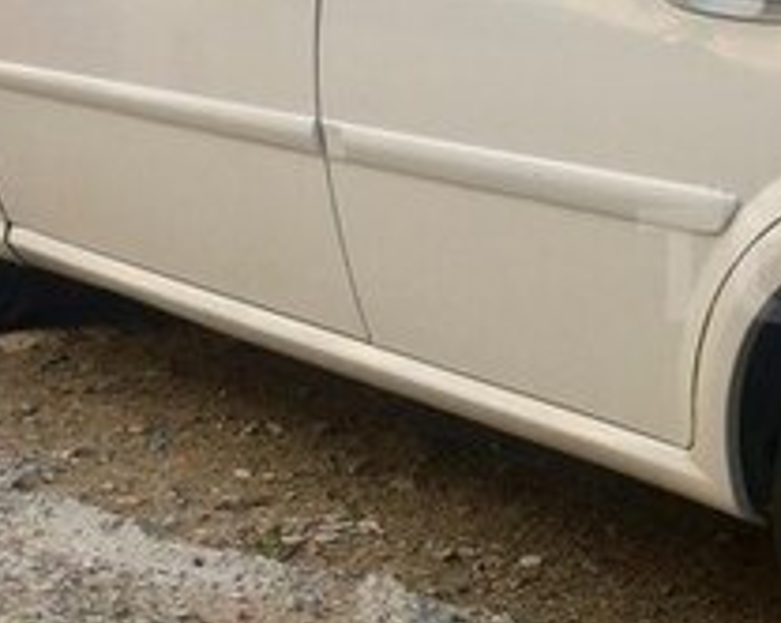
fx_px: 2078
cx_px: 1021
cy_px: 265
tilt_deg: -15.9
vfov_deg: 17.0
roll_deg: +0.3
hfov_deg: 19.6
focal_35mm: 90
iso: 32
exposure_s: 1/586
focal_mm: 4.15
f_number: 2.2
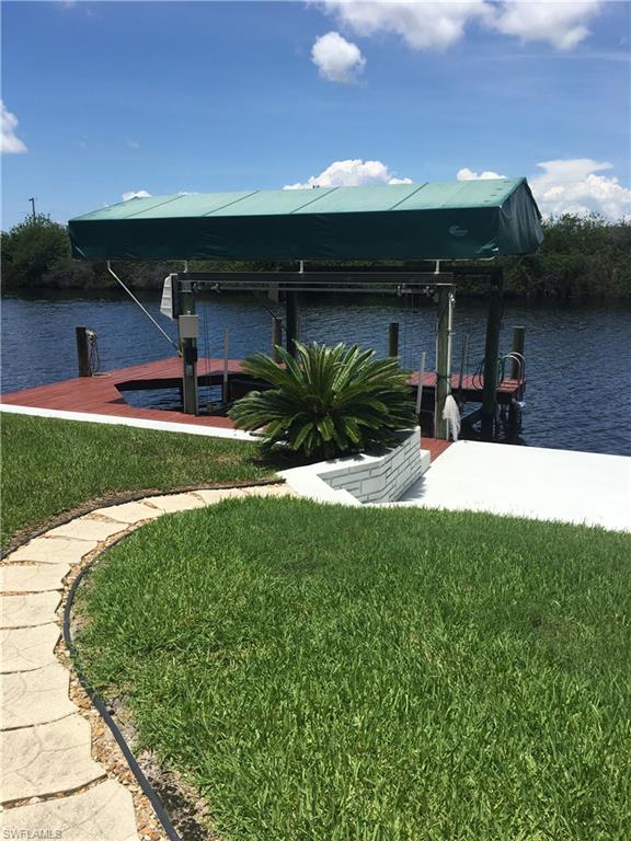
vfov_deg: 61.7
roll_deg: +0.7
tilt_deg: -11.6
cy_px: 420
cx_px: 316
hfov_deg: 48.2
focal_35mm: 29
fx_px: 705
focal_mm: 4.15
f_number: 2.2
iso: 25
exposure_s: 1/2404
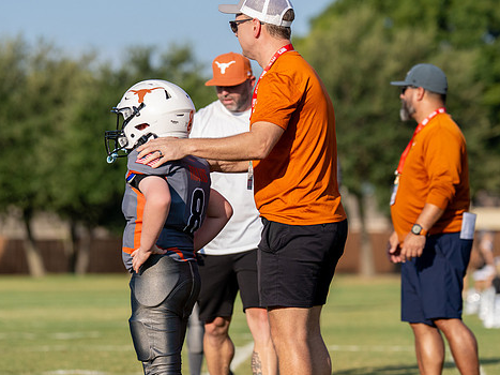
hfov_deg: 9.2
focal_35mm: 216
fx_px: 3119
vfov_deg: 6.9
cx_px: 254
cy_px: 172
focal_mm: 125
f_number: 2.8
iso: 320
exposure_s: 1/4000
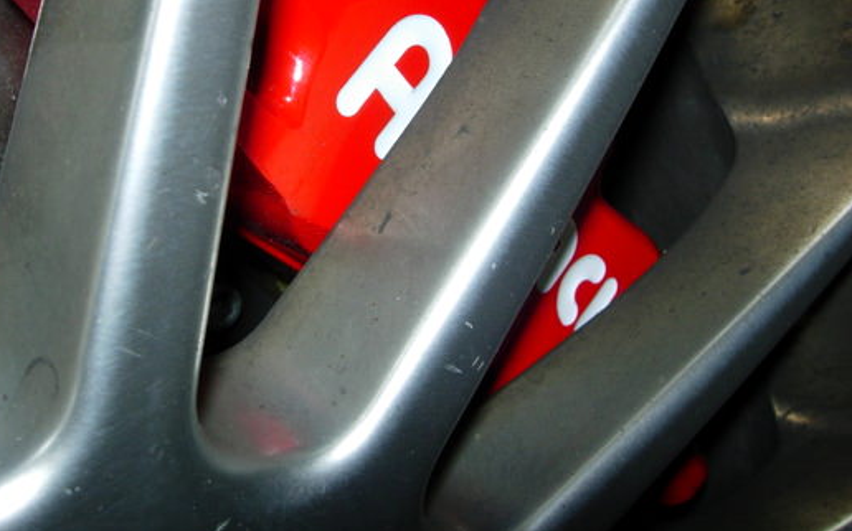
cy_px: 143
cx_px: 325
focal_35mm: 50
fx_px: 1160
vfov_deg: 25.5
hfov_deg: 40.1
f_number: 4.8
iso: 79
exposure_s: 1/64
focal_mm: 7.8
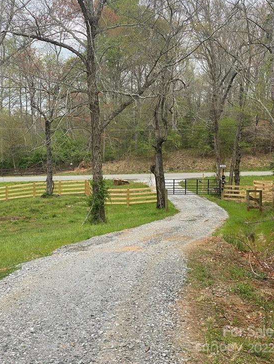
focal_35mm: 55
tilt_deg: -2.4
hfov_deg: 26.6
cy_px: 174
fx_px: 580
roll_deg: -1.7
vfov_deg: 34.9
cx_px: 135
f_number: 2
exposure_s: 1/1065
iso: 20
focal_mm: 6
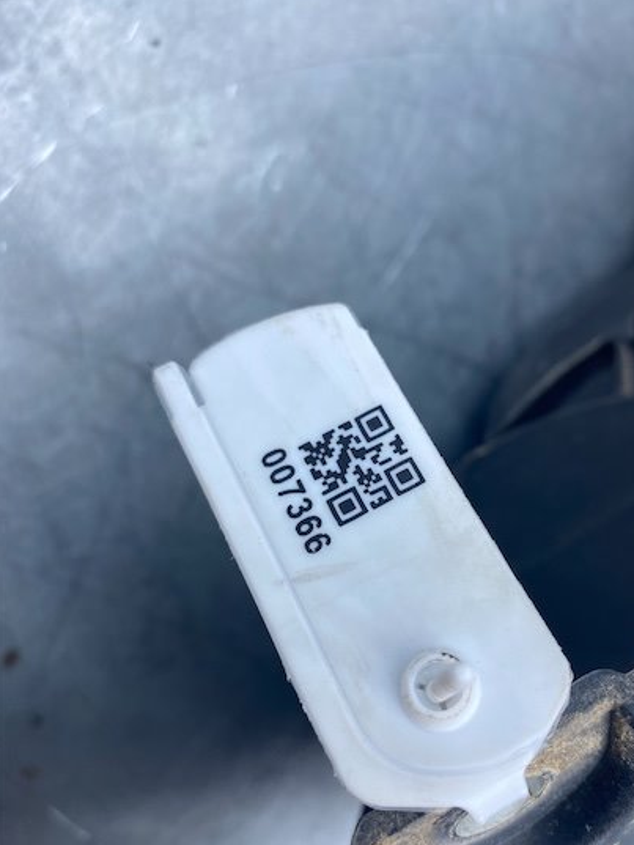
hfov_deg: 45.3
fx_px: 757
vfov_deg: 58.2
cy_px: 470
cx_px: 371
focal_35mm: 31
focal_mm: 4.25
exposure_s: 1/417
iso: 32
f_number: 1.8
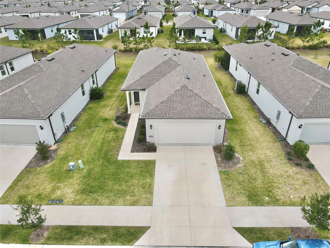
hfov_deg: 71.6
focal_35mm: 24
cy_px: 124
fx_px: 229
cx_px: 165
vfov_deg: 56.8
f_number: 2.8
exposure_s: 1/400
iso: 100
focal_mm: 4.5
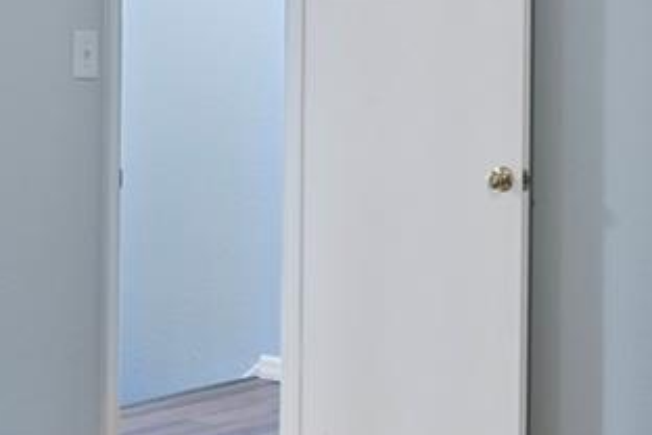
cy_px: 71
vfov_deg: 16.5
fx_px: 1485
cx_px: 351
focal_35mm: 82
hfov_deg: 24.8
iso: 400
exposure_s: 1/1.25
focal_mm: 16
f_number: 8
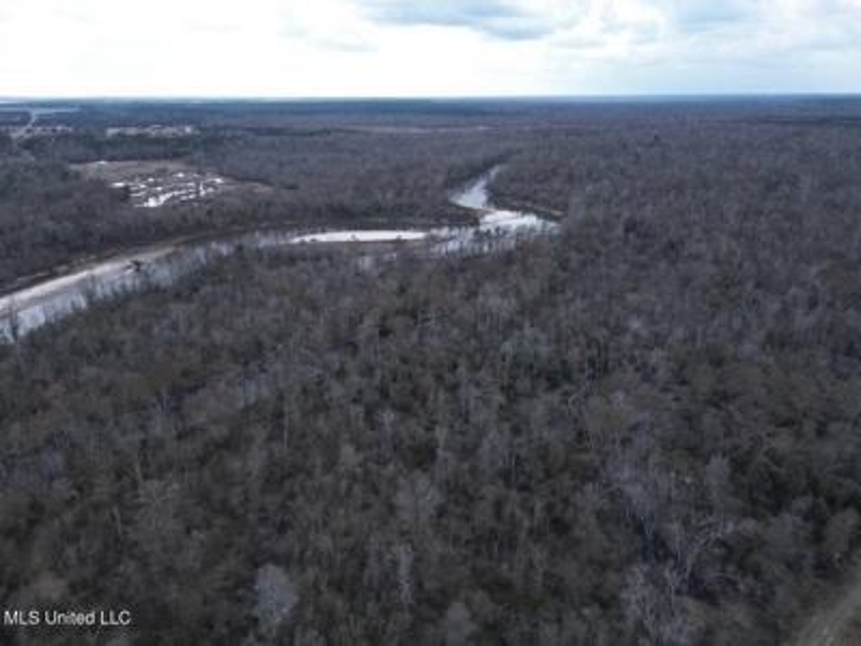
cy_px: 323
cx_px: 430
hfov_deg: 71.6
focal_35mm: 24
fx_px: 597
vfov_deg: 56.8
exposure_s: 1/800
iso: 100
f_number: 1.7
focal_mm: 6.72
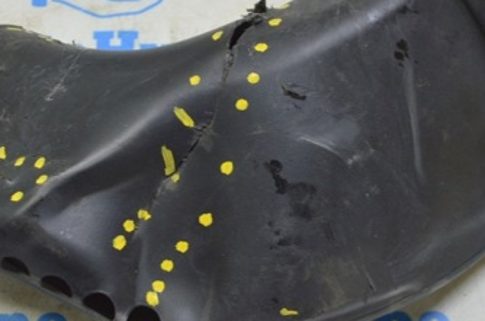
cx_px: 232
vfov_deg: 18.8
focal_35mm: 72
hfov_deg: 28.1
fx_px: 967
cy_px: 142
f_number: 5.6
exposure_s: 1/20
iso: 400
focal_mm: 25
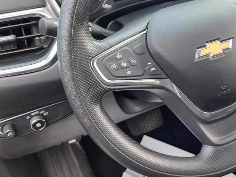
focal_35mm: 49
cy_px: 55
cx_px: 204
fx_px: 334
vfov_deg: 29.4
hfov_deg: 36.9
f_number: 1.8
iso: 64
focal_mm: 5.4
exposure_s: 1/120
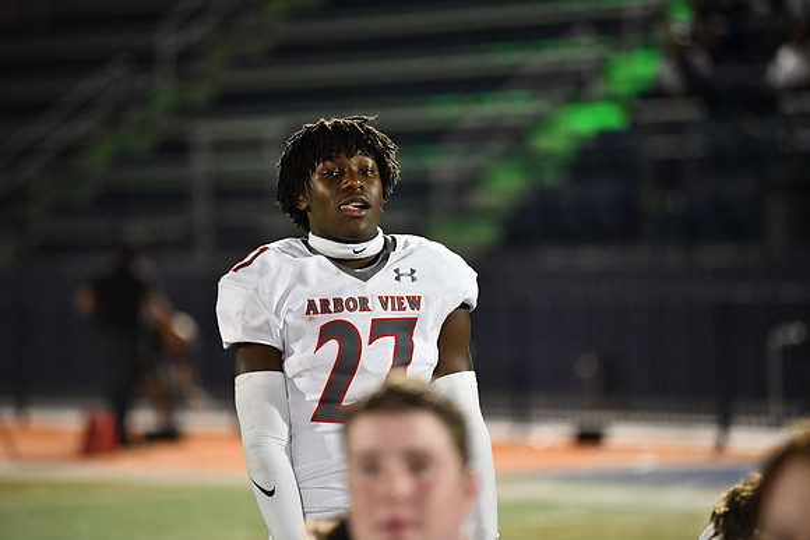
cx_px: 405
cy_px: 270
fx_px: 4501
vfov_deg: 6.9
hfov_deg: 10.3
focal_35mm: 200
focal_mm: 200
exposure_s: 1/1250
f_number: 2.8
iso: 5000
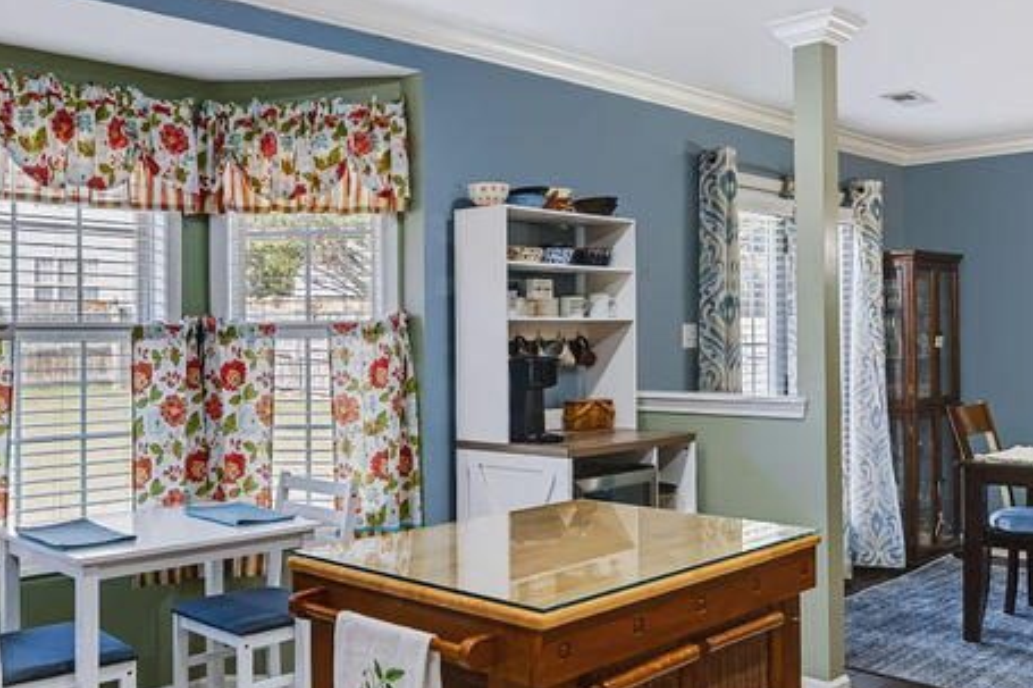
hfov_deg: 52.7
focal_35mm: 36
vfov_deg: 36.8
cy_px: 329
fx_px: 1033
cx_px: 397
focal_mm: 16
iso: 640
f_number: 5.6
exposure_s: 1/2000
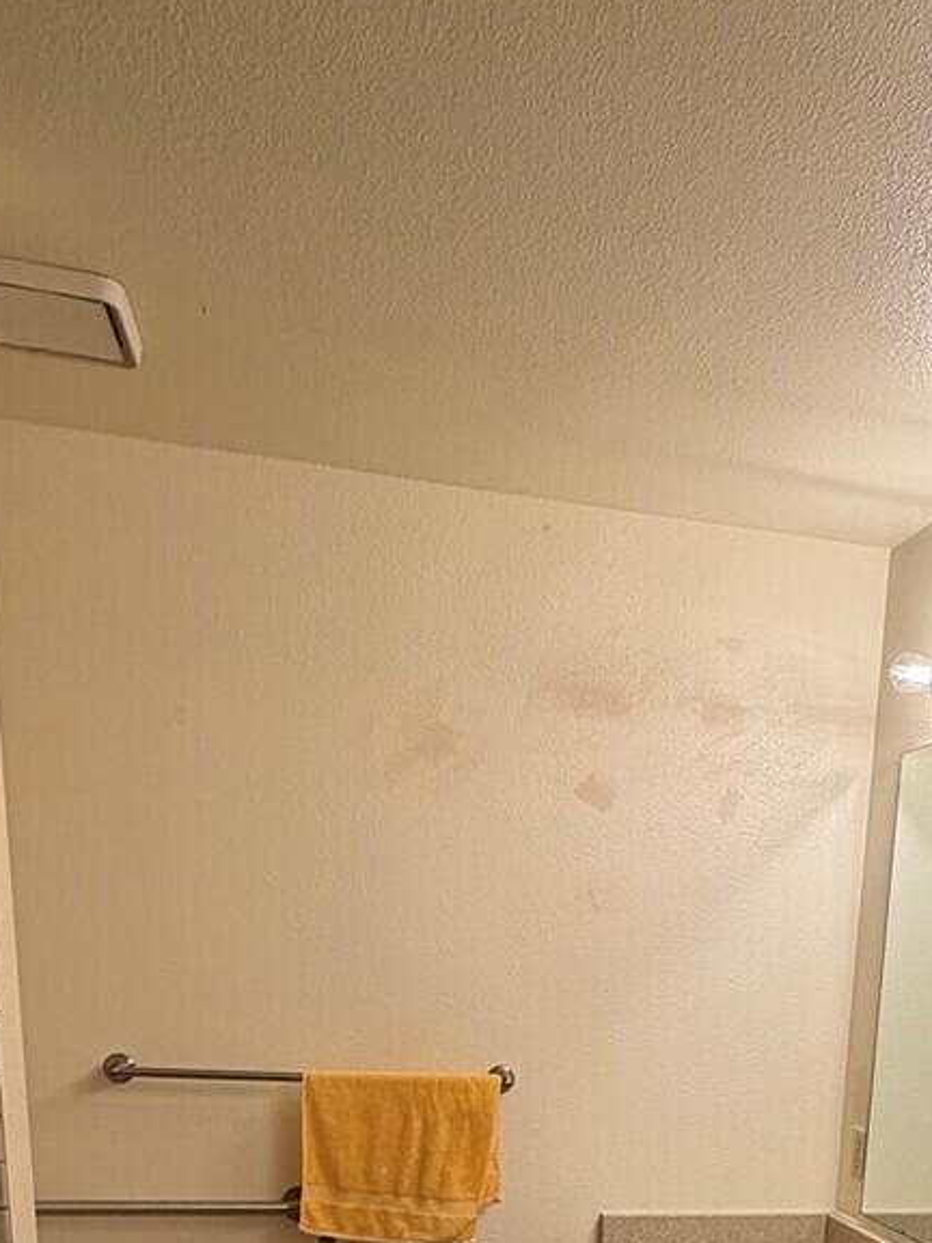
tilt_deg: -13.5
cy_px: 1286
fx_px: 1256
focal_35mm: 35
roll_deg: -3.2
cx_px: 652
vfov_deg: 43.7
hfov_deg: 40.0
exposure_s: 1/120
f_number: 2.2
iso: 160
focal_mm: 2.22
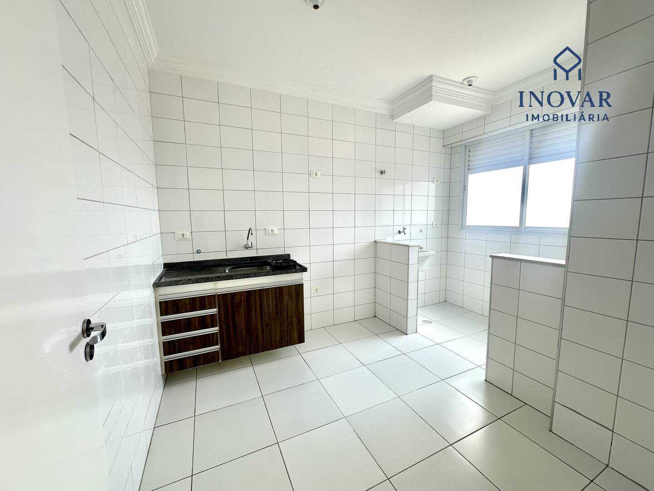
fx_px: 265
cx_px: 327
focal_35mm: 14
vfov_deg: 85.7
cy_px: 246
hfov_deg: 102.1
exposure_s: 1/115
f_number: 2.2
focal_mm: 2.22
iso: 40
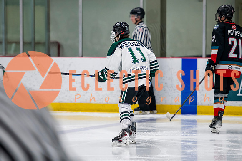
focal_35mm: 236
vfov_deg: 5.8
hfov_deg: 8.7
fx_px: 1589
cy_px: 72
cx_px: 126
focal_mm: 180
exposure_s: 1/640
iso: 2000
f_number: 3.2
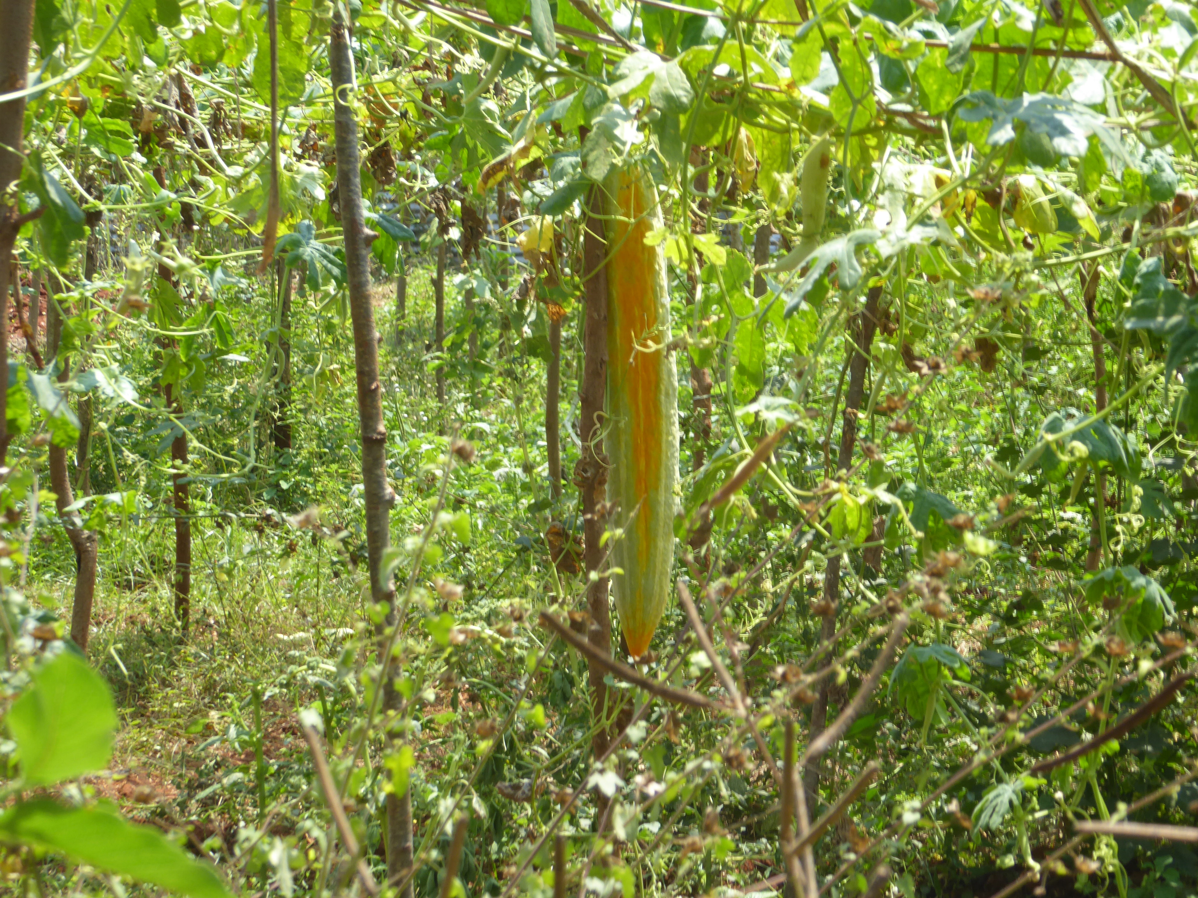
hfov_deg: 11.2
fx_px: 6126
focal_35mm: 177
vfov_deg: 8.4
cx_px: 599
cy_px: 449
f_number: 5.5
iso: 80
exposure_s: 1/100
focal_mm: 28.7
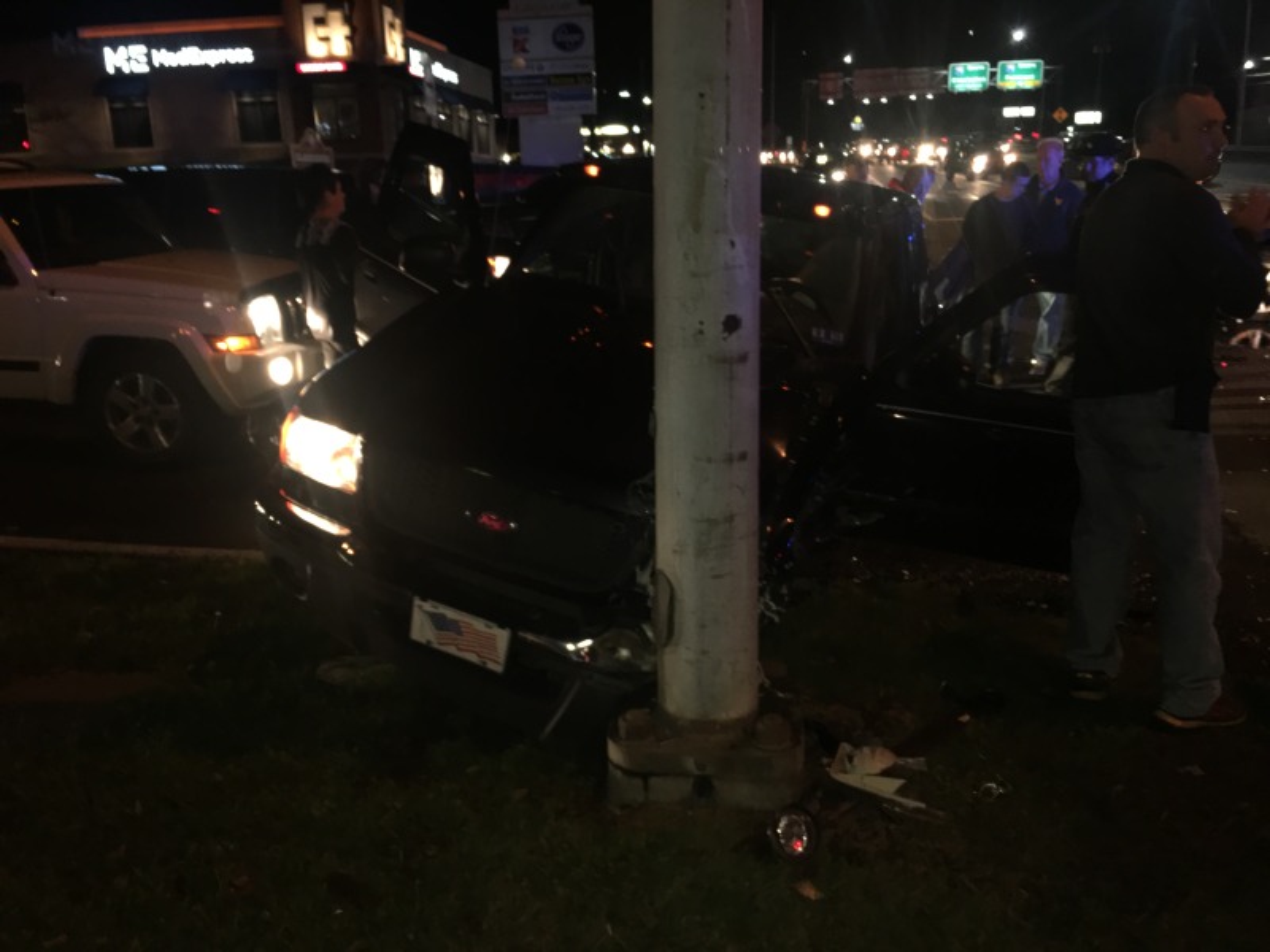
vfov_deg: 48.2
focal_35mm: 29
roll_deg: +2.6
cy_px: 476
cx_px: 635
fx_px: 1064
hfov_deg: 61.7
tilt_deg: -13.2
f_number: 2.2
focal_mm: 4.15
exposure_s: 1/16
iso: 125
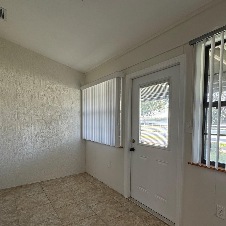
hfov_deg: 72.1
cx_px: 114
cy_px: 129
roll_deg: -0.5
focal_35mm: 21
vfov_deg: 71.8
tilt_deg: -2.8
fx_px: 155
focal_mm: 2.22
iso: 160
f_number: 2.2
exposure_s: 1/120
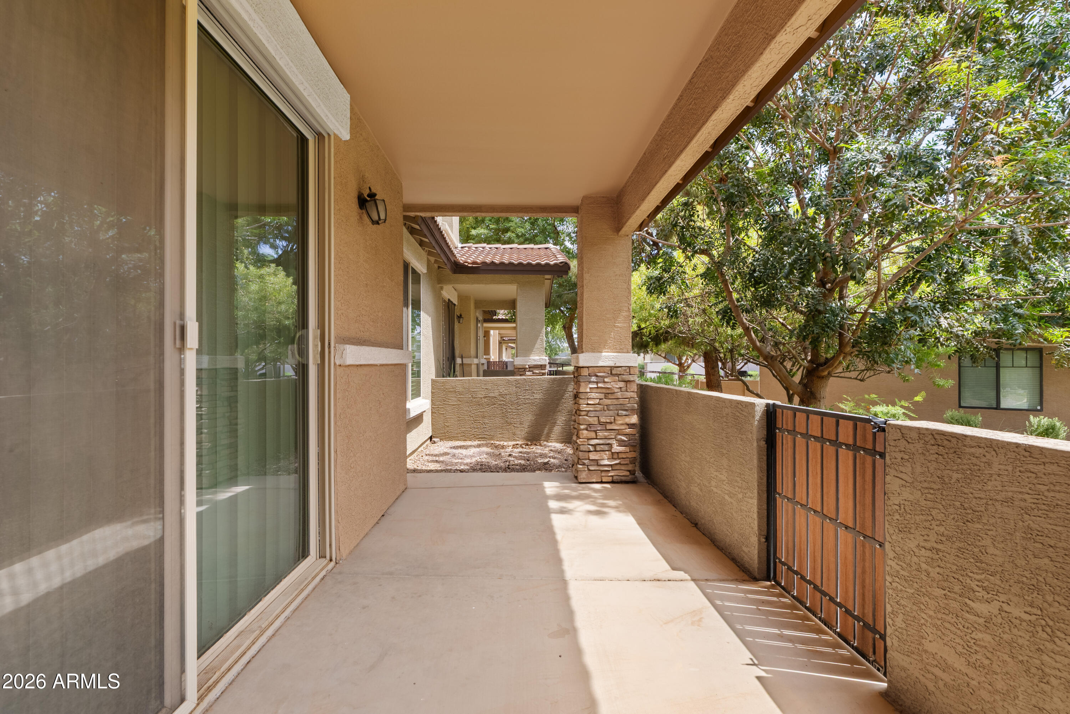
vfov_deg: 73.8
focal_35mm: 16
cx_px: 535
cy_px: 357
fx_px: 476
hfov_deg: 96.7
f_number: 8
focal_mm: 16
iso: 100
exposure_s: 1/25
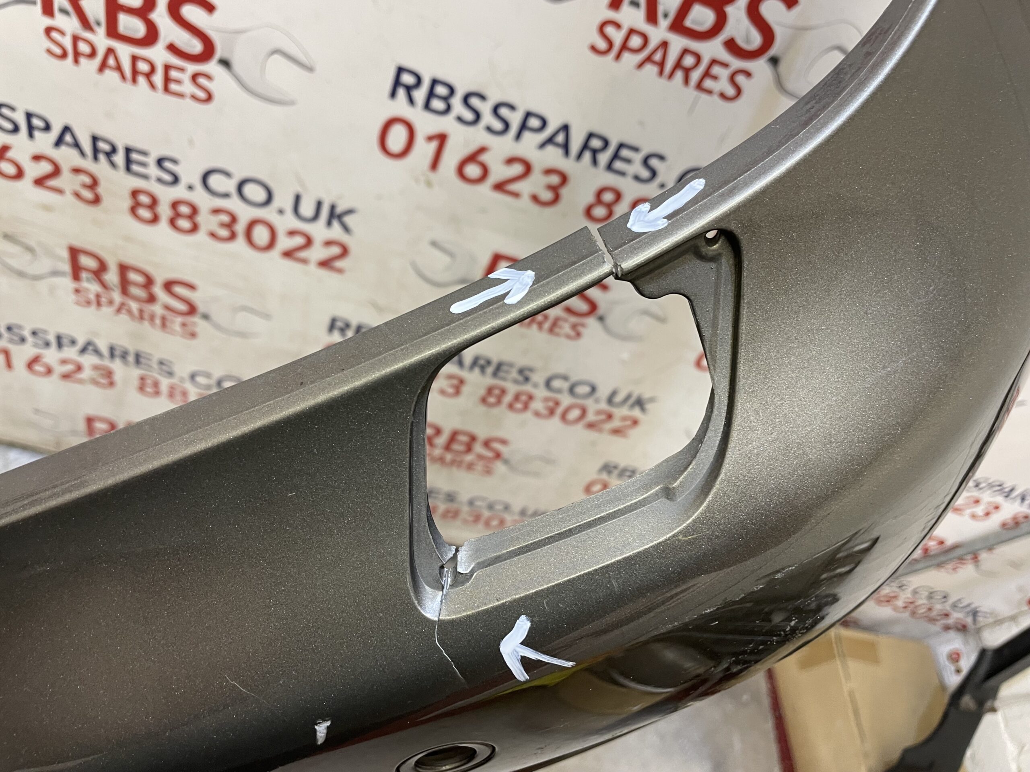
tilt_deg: -48.8
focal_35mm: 26
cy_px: 386
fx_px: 774
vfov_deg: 53.1
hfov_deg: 67.3
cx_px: 515
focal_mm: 4.2
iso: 100
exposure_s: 1/50
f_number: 1.6
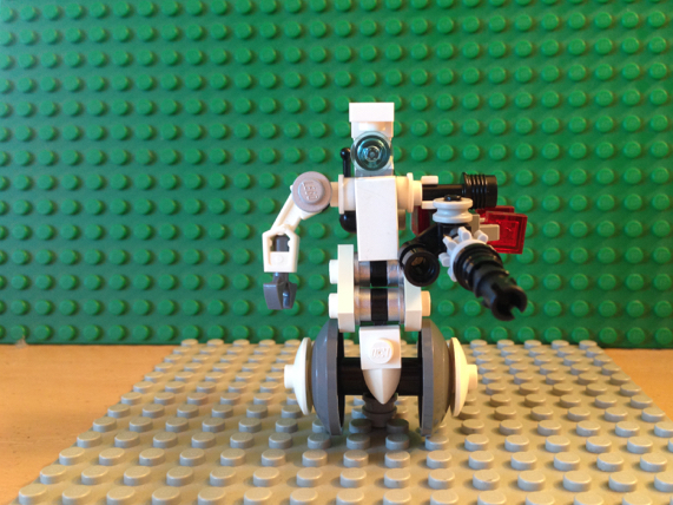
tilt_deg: -9.7
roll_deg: +1.6
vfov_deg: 38.7
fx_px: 719
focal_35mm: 37
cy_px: 258
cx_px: 359
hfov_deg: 50.1
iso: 125
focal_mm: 4.12
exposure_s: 1/20
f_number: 2.4
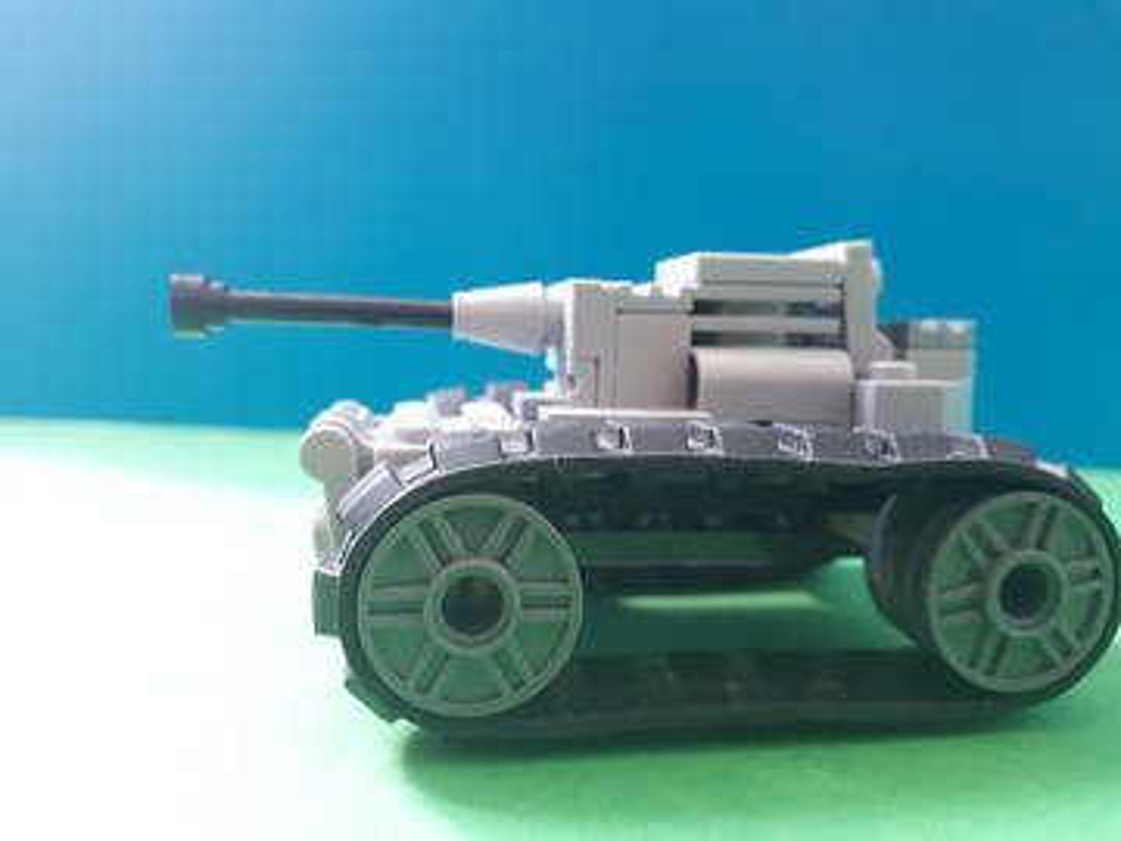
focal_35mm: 27
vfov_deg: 51.4
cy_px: 420
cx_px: 560
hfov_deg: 65.3
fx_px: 874
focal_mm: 3.6
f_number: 1.9
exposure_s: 1/20
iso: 200
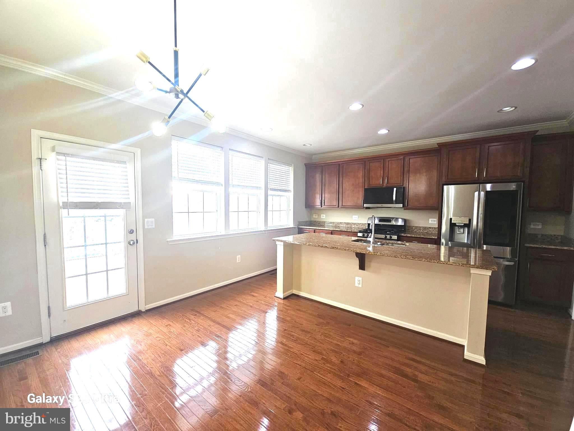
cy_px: 216
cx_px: 287
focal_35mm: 13
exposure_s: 1/77.4
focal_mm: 2.2
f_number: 2.2
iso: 80
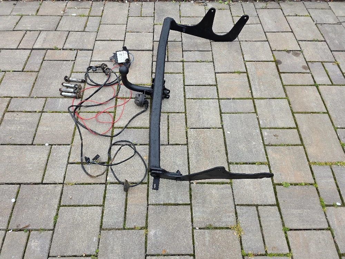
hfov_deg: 73.9
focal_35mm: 23
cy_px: 130
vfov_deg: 58.9
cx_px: 172
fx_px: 229
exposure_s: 1/1667
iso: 80
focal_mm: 6.3
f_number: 1.7
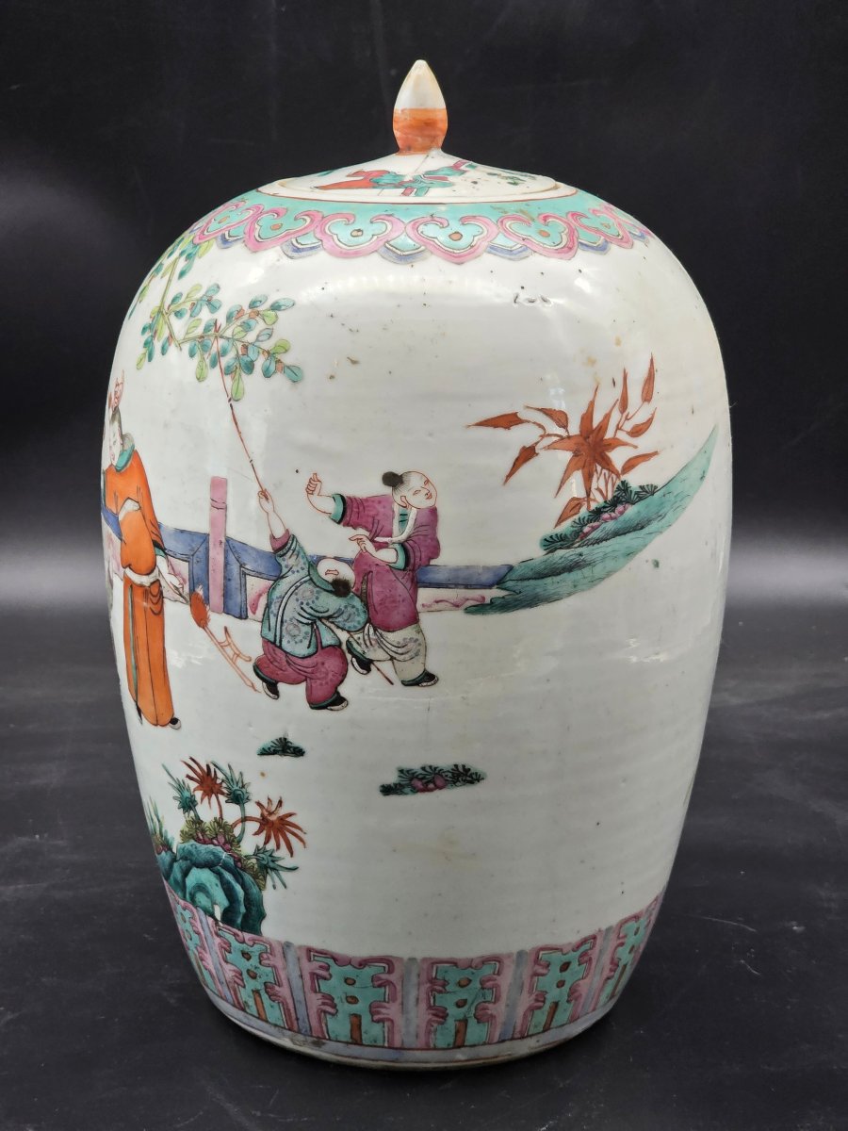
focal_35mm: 69
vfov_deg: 28.2
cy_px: 566
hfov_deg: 21.3
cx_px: 424
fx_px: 2254
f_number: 2.4
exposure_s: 1/69.4
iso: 160
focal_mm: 7.9
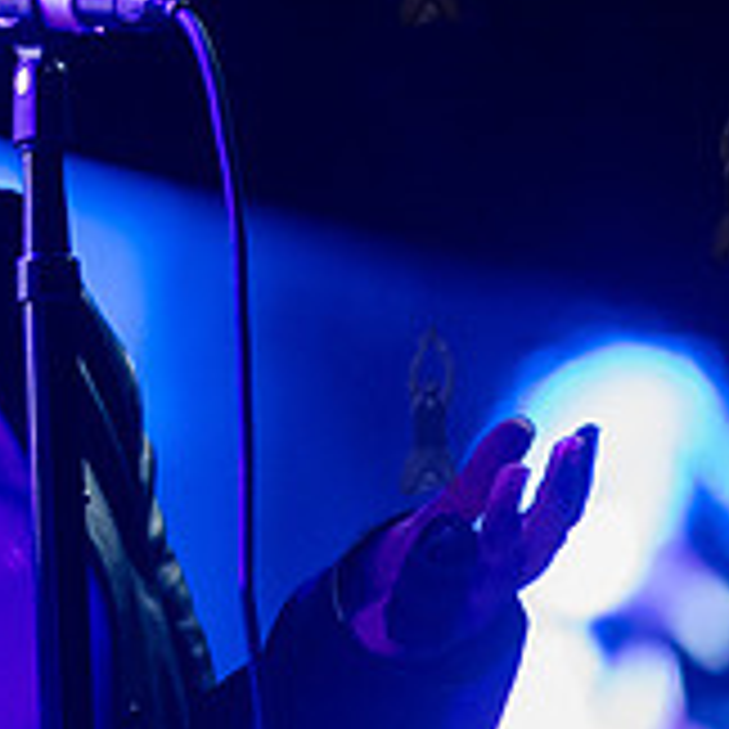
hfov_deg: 2.7
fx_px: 15416
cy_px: 22
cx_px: -317
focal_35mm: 647
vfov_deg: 2.7
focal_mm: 170
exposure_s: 1/200
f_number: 4
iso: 5000
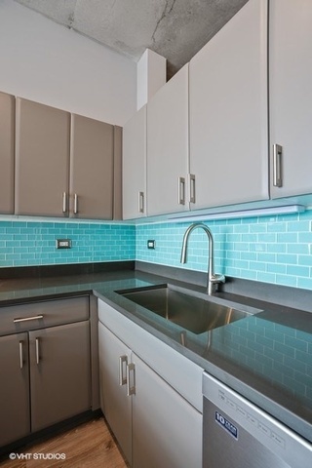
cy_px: 234
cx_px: 156
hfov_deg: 73.7
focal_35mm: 16
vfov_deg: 96.7
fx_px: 208
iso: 200
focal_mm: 16
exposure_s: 1/4
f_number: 8
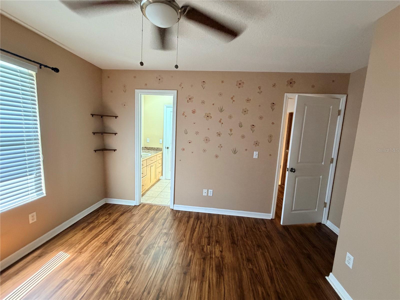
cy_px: 150
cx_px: 200
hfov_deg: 102.1
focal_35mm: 14
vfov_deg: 85.7
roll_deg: -2.0
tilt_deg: -5.8
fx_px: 162
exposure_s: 1/60
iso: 500
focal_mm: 2.22
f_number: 2.2
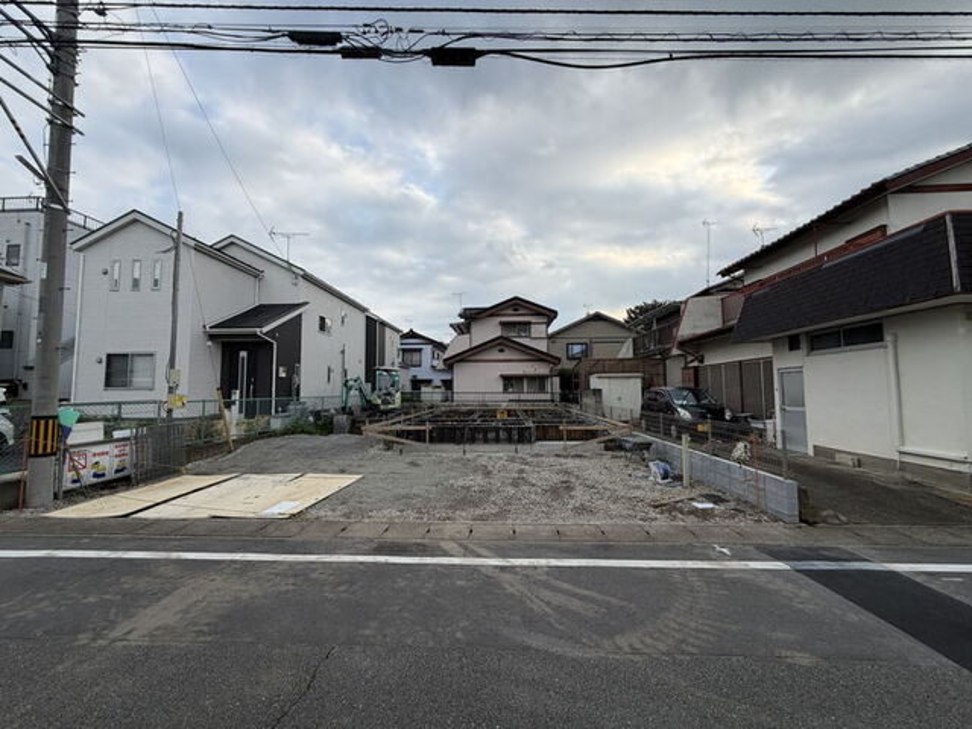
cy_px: 364
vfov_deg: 85.7
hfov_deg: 102.1
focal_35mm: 14
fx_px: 393
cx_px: 486
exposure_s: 1/664
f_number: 2.2
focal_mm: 2.22
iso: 40
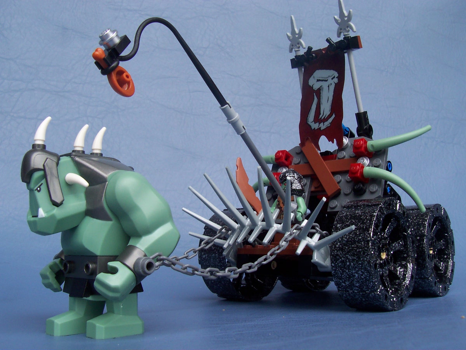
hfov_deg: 50.1
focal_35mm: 37
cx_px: 233
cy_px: 175
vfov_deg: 38.7
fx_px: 498
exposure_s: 1/180
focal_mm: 5.6
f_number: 5.6
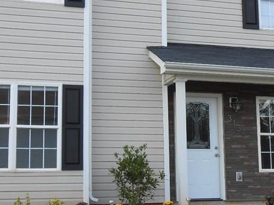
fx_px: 672
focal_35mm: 85
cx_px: 172
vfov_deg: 17.3
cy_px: 68
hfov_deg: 23.0
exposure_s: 1/200
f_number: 4.2
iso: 80
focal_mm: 6.8
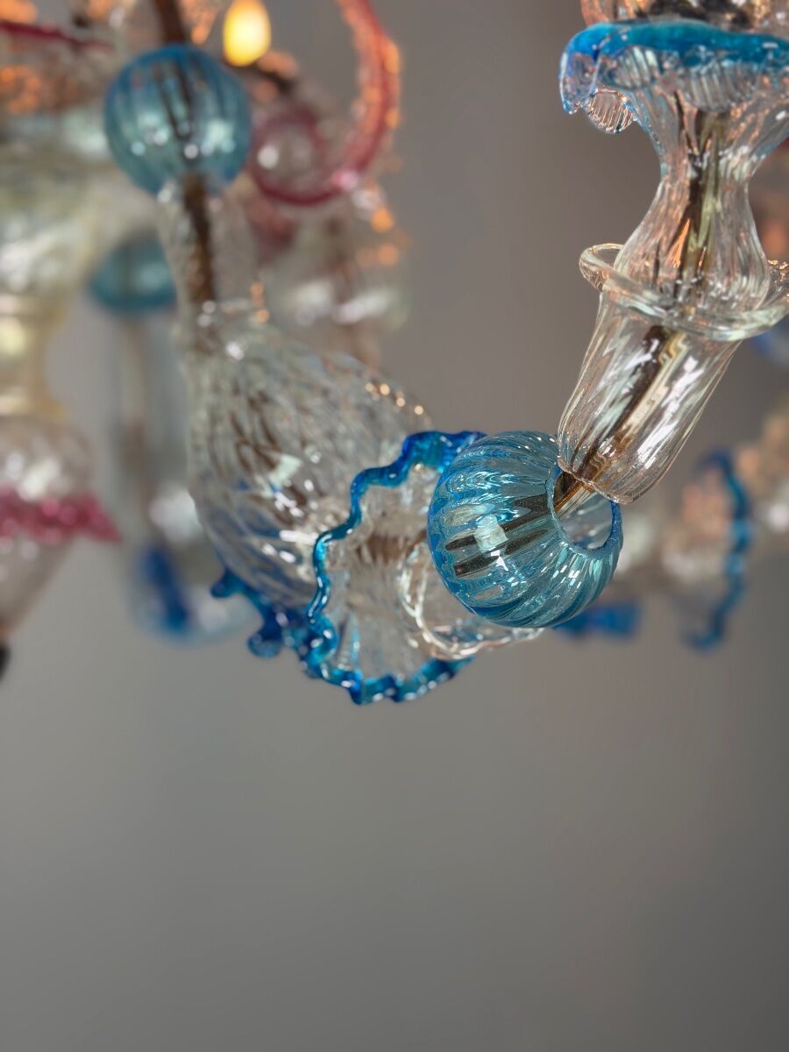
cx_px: 394
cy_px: 526
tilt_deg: +3.6
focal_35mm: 48
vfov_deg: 39.7
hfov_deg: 30.3
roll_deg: -0.6
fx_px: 1459
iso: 80
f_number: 1.78
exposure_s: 1/50
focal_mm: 6.76
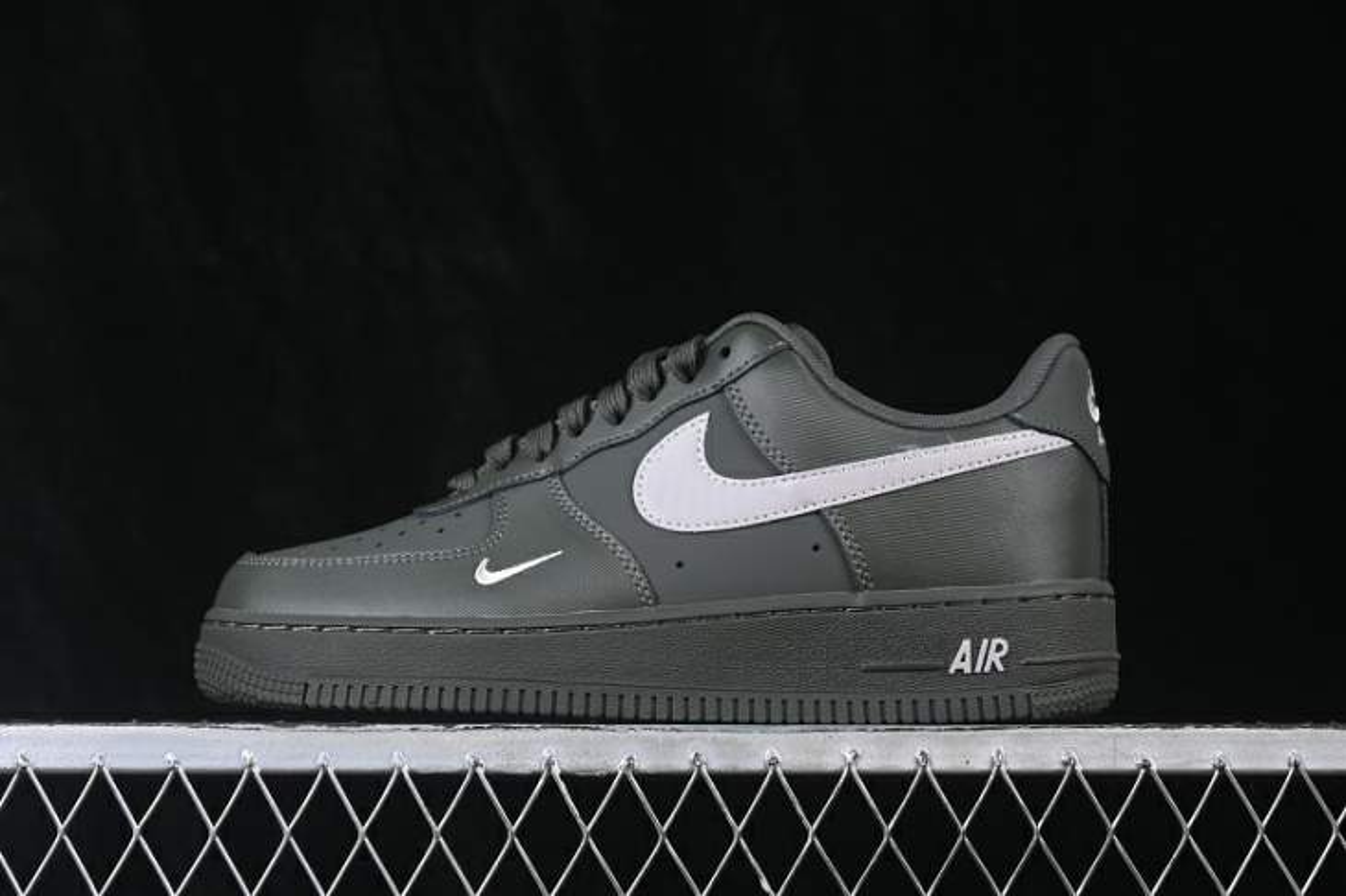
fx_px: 2803
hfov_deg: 27.0
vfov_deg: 18.2
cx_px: 673
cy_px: 448
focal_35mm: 75
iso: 160
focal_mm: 50
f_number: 7.1
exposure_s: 1/80
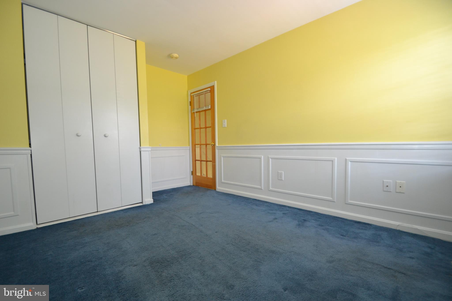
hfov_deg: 100.4
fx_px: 188
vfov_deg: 77.3
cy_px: 150
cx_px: 226
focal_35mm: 15
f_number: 3.5
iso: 720
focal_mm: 10
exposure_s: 1/60
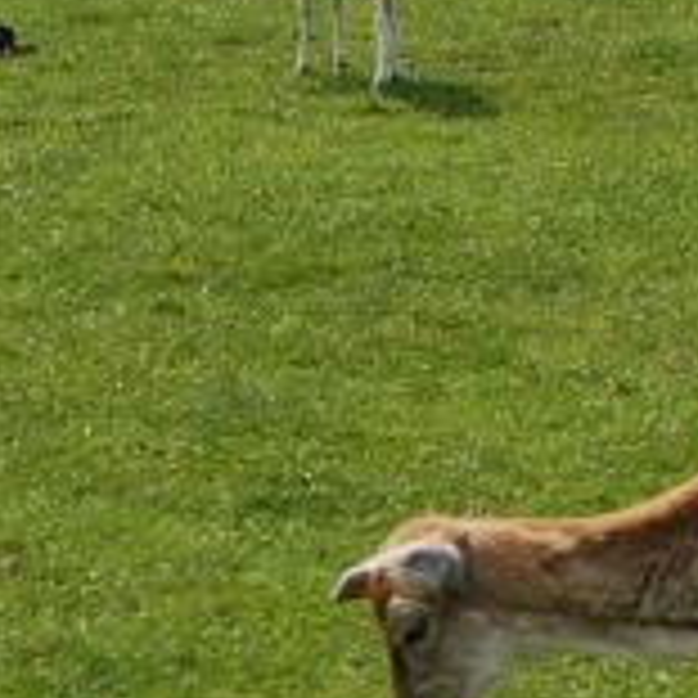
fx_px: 6587
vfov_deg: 6.1
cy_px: 635
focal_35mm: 289
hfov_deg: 6.1
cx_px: 315
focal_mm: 55
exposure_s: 1/250
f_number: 9.5
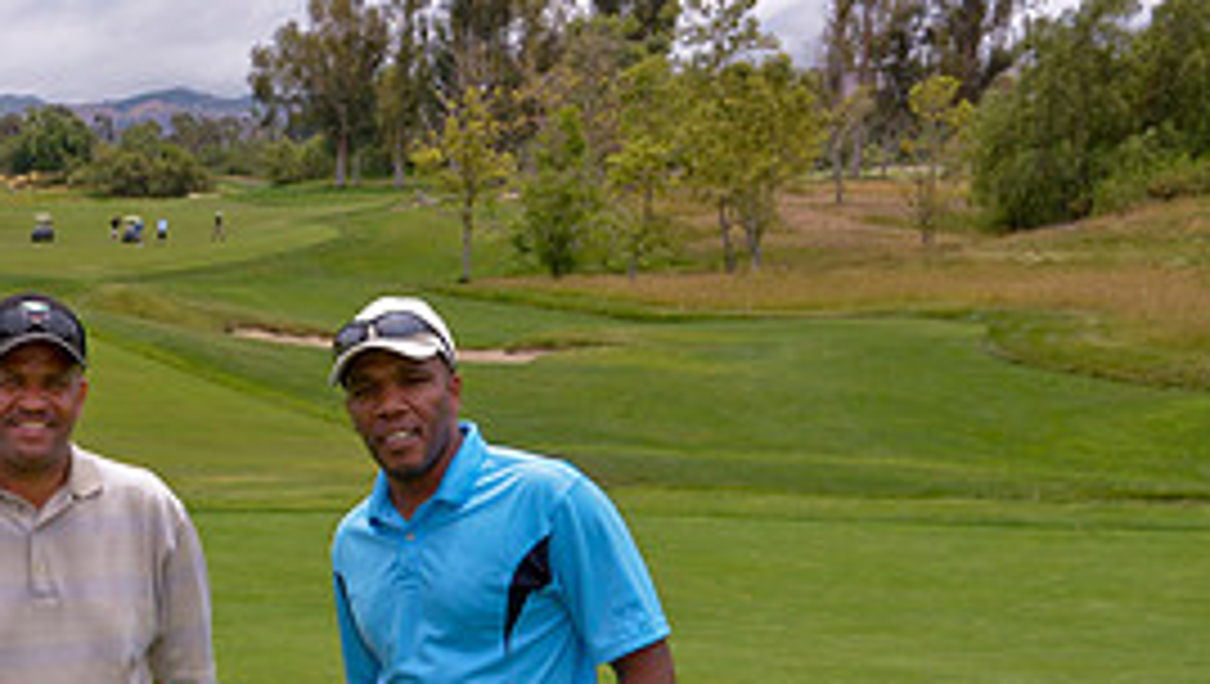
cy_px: 824
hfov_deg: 25.0
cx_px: 4
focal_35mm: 81
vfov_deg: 14.5
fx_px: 2602
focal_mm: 24
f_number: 11
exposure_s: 1/200
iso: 200
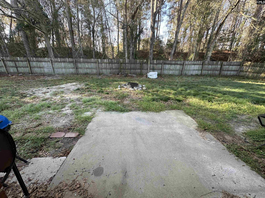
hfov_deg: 102.1
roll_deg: -1.5
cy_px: 99
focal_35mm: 14
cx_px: 132
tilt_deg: -18.6
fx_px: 107
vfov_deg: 85.7
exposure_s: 1/99
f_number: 2.2
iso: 50
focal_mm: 2.22
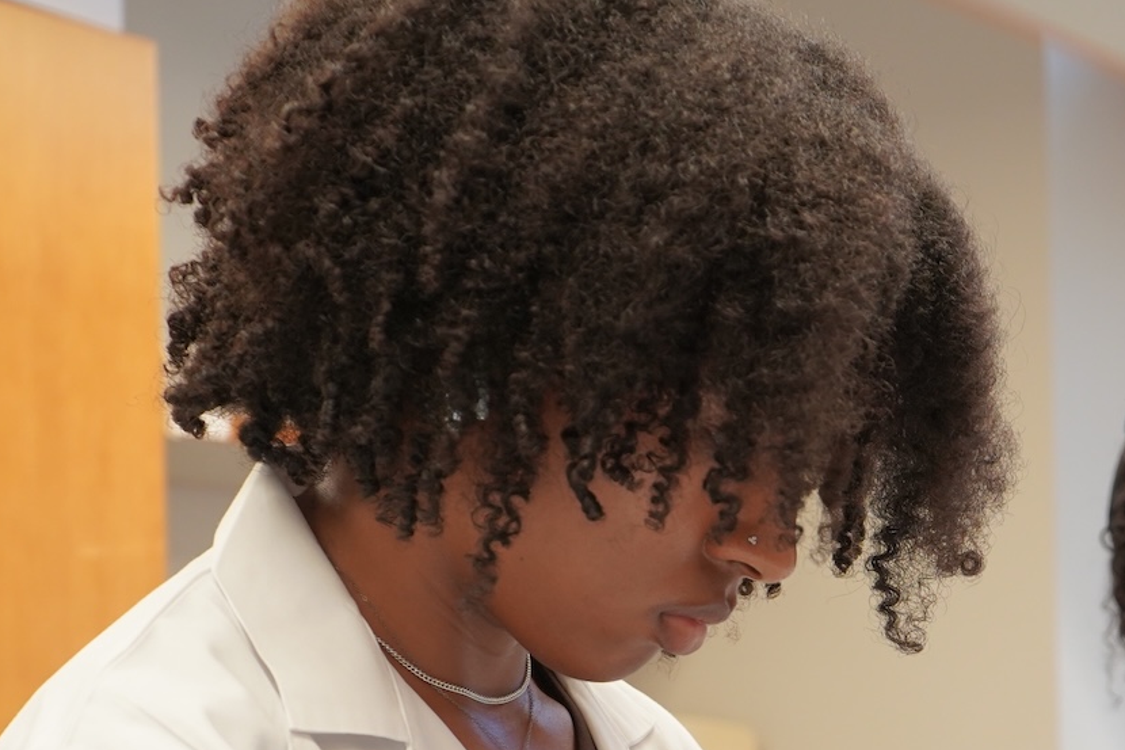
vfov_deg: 14.2
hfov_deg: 21.3
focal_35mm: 94
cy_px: 858
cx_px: 972
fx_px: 2937
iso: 1000
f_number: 4
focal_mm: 39
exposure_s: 1/160
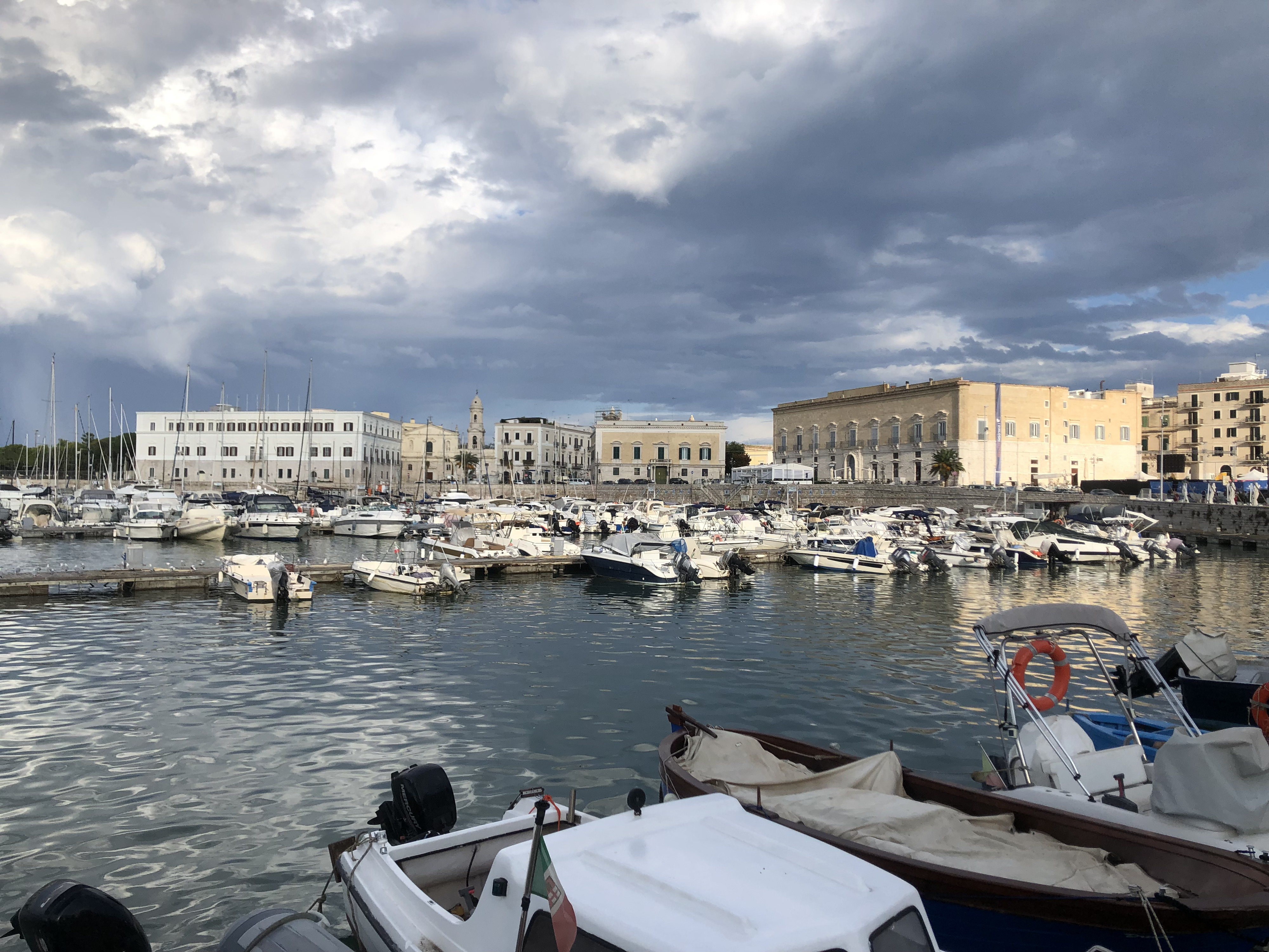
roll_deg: -0.7
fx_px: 1026
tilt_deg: +0.5
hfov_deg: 63.4
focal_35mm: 28
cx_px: 634
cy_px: 476
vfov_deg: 49.7
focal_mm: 4
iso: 20
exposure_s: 1/3040
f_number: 1.8
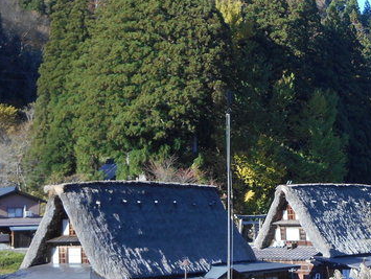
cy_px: 156
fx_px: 1008
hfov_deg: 20.2
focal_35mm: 94
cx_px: 374
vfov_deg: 15.7
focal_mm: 7.2
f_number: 3.9
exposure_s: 1/250
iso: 80
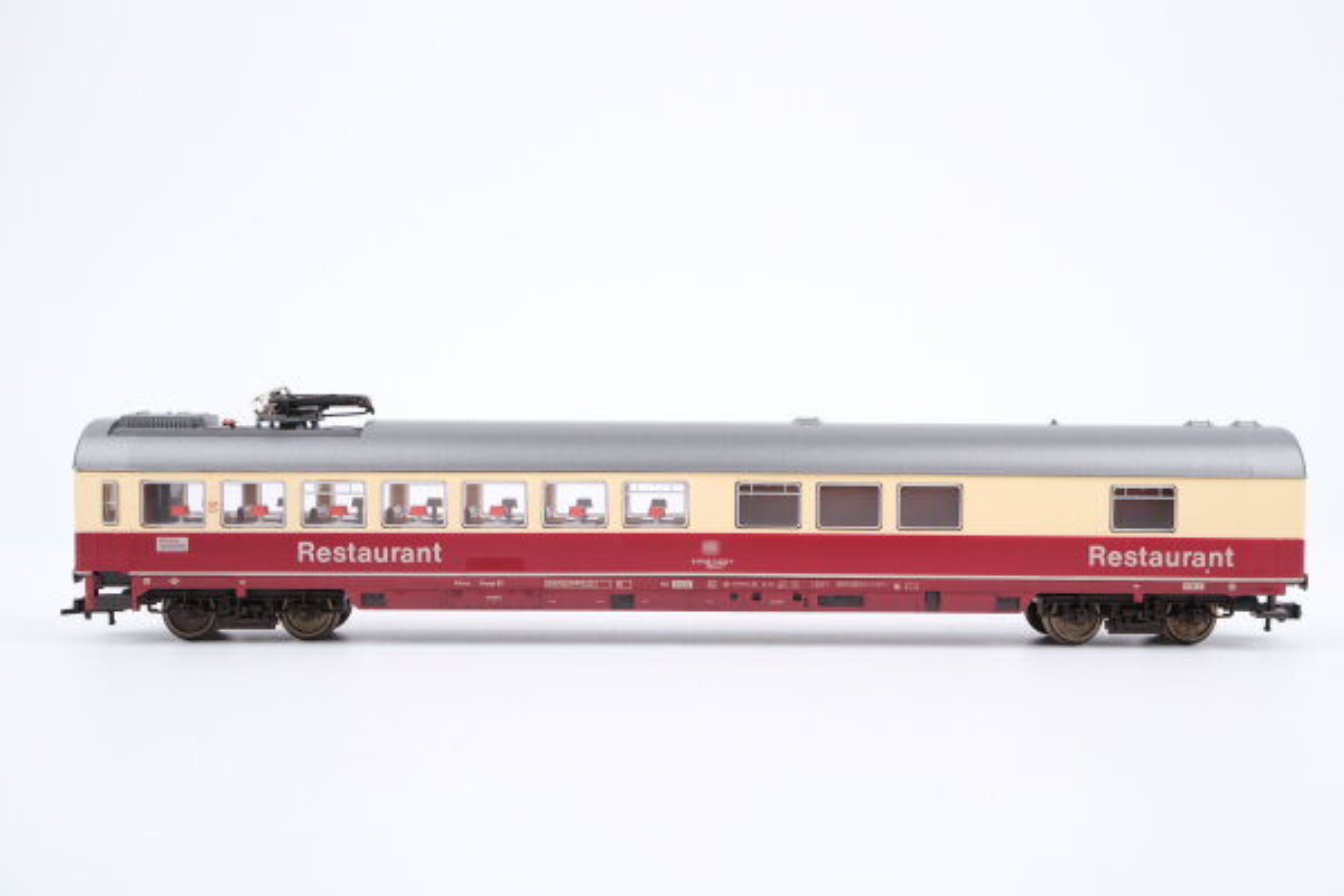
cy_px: 448
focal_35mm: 45
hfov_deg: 43.6
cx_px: 672
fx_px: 1680
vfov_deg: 29.9
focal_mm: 30
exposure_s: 1/125
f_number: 7.1
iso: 320
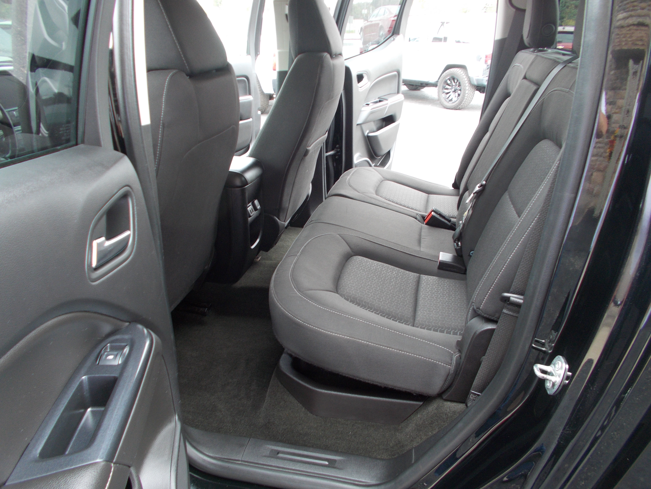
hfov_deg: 67.3
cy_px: 244
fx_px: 489
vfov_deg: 53.1
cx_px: 326
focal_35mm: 26
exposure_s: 1/25
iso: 100
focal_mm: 4.6
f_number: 3.2
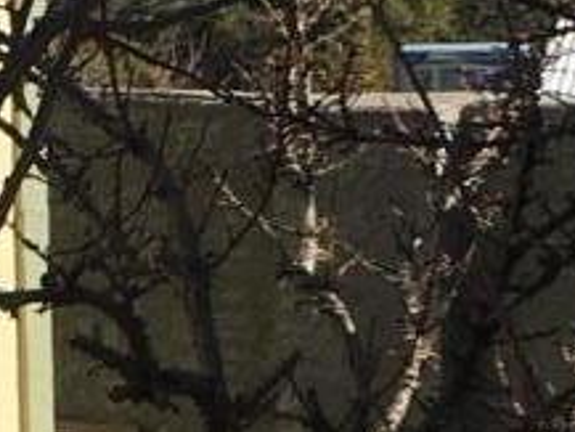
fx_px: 4438
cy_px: 509
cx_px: 143
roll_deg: +0.8
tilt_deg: -7.3
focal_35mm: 267
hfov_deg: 7.4
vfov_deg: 5.5
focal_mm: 4.15
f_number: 2.2
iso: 25
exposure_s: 1/1508
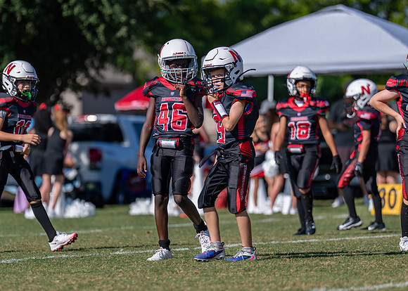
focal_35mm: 406
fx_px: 4709
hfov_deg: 5.0
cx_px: 160
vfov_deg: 3.5
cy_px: 144
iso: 100
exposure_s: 1/2500
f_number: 2.8
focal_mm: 200
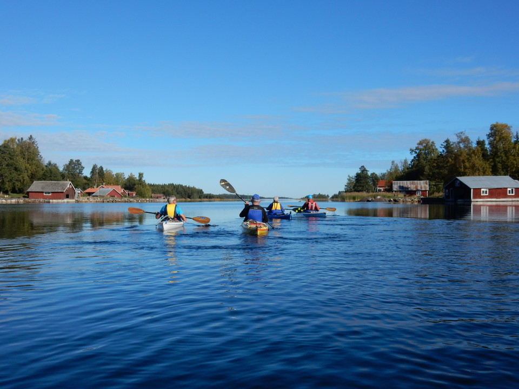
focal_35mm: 43
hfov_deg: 43.9
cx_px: 260
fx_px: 645
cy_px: 194
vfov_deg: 33.6
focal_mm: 7.6
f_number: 4.2
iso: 125
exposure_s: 1/1600
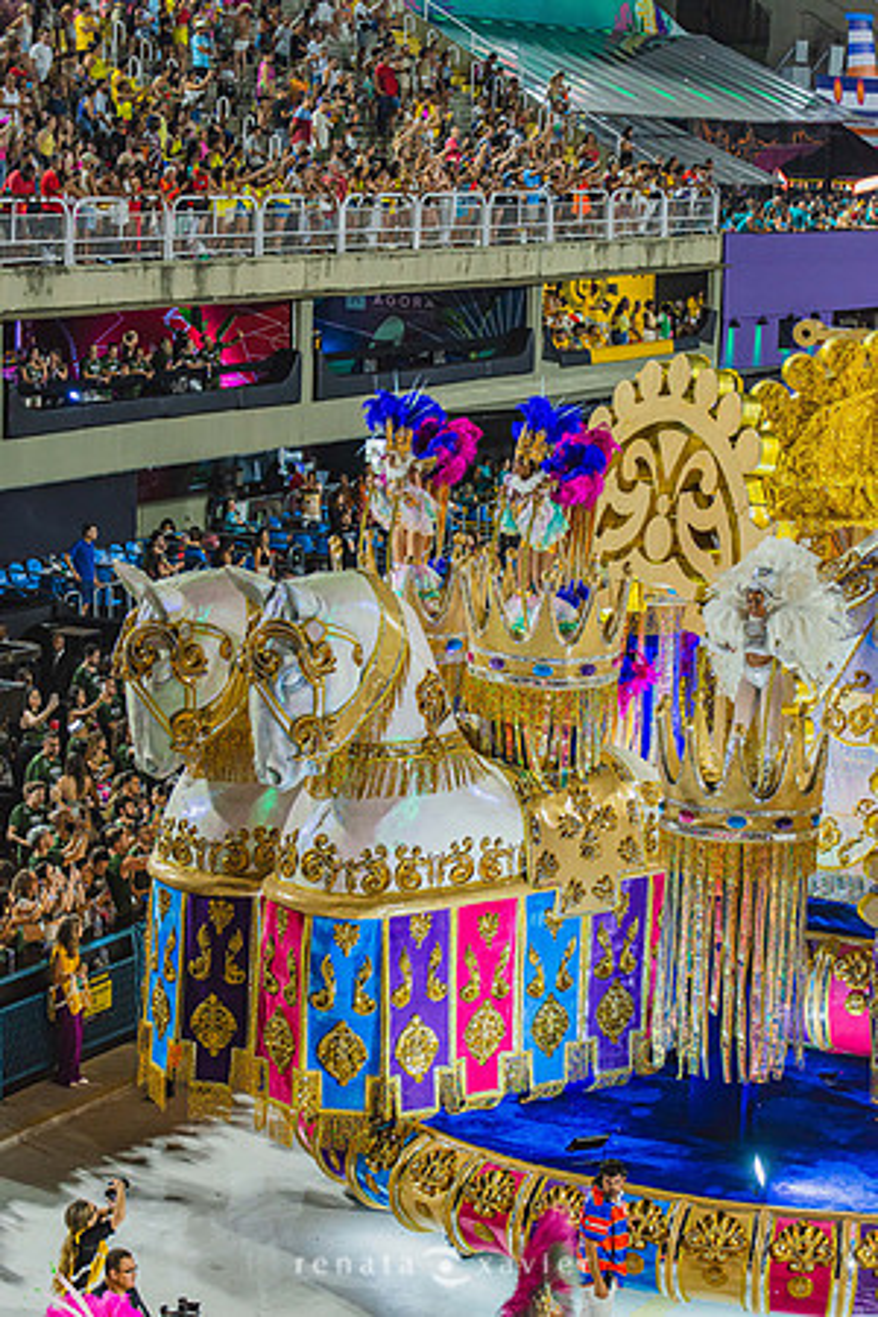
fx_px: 3292
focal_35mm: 90
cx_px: 439
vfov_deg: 22.6
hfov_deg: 15.2
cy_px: 658
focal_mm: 90
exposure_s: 1/320
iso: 1600
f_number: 5
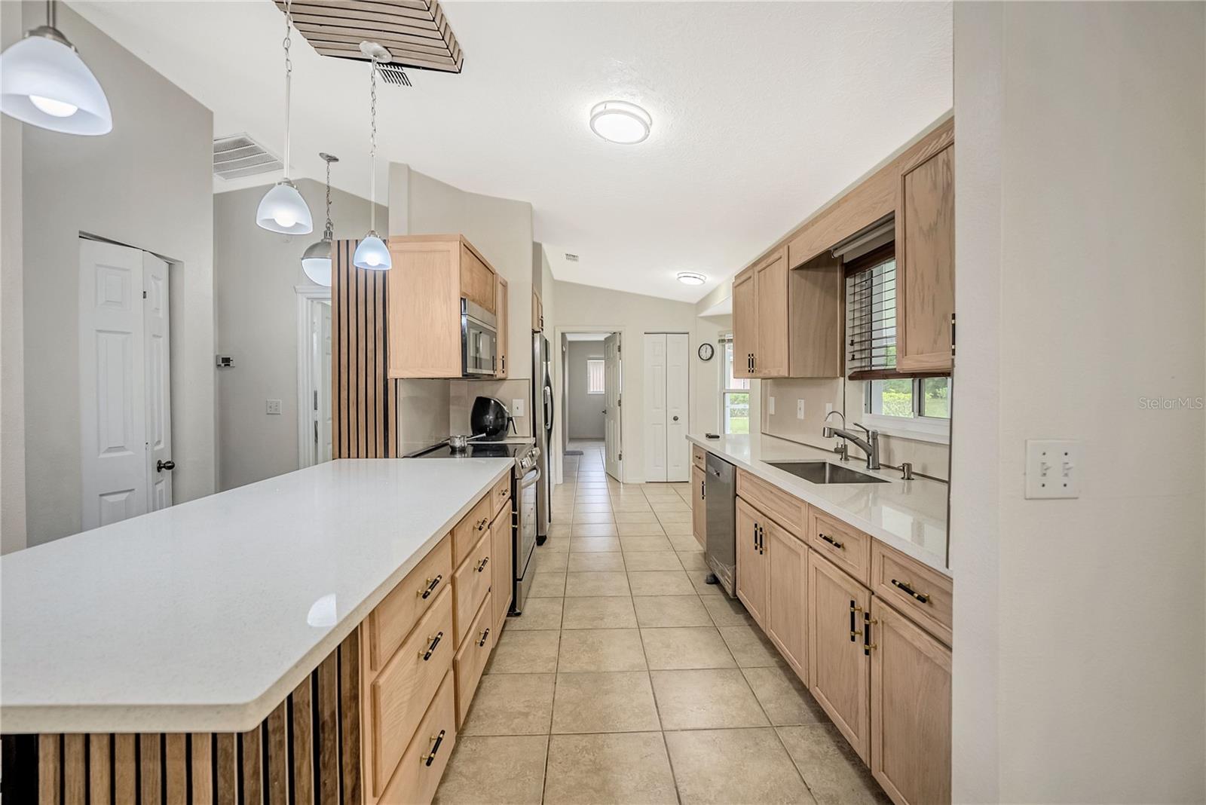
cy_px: 402
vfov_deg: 81.3
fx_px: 469
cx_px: 603
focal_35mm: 14
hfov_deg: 104.2
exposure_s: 1/8000
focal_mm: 14
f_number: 3.5
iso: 3200
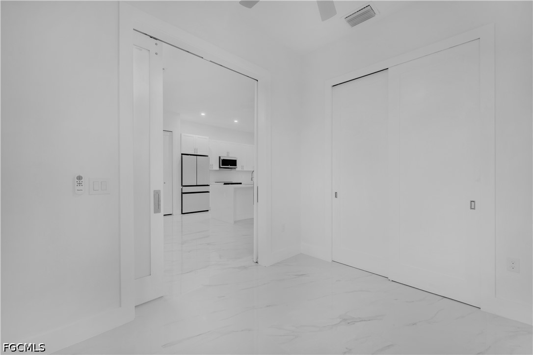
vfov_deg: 81.2
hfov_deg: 104.3
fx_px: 207
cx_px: 266
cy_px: 178
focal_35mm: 14
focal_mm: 14
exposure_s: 1/8
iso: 250
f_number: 8
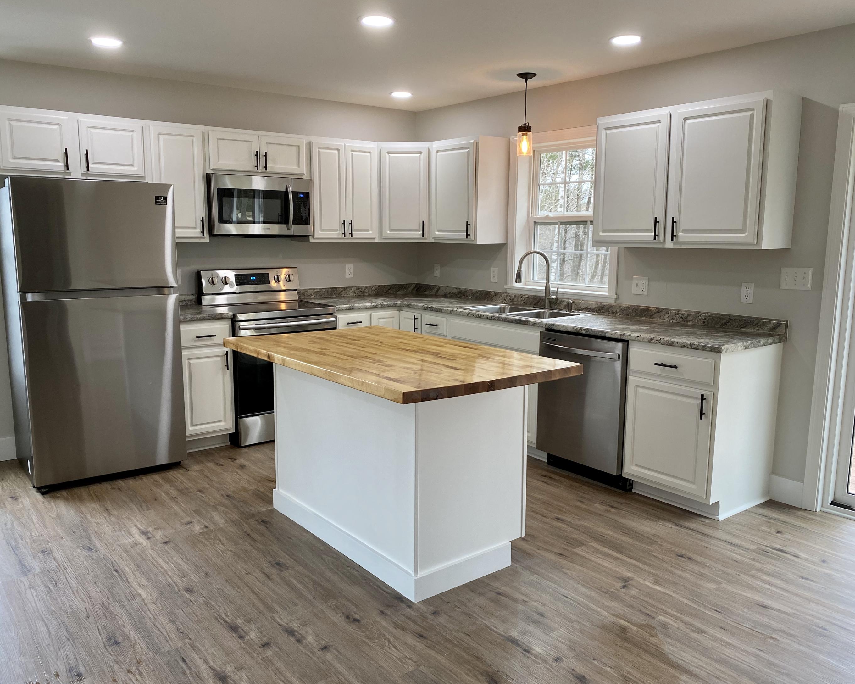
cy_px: 346
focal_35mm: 28
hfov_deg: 62.2
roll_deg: -0.4
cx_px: 426
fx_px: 709
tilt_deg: -9.1
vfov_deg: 51.5
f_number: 1.8
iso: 100
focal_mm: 4.25
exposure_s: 1/120
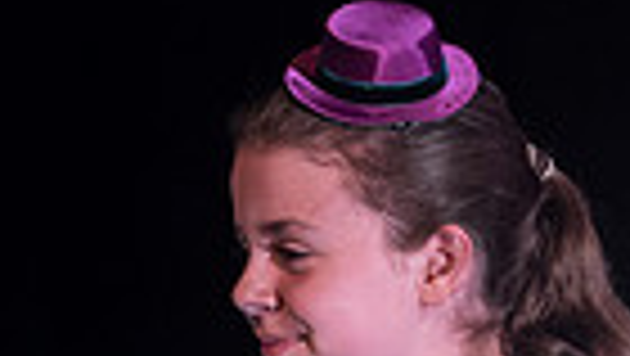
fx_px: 15832
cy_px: 787
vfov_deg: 1.3
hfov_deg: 2.3
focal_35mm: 947
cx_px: 1202
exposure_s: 1/125
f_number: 2.8
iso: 1000
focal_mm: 200
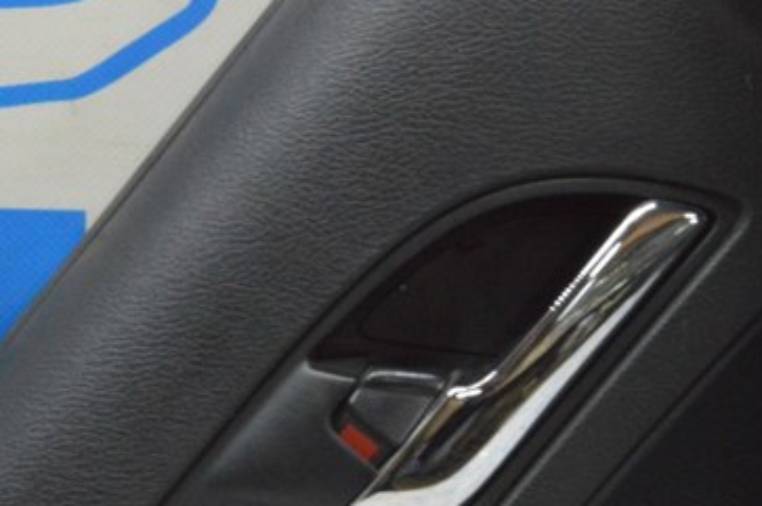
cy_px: 398
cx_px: 403
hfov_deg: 18.4
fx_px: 2346
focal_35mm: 111
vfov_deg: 12.3
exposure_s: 1/15
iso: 6400
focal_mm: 42
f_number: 20
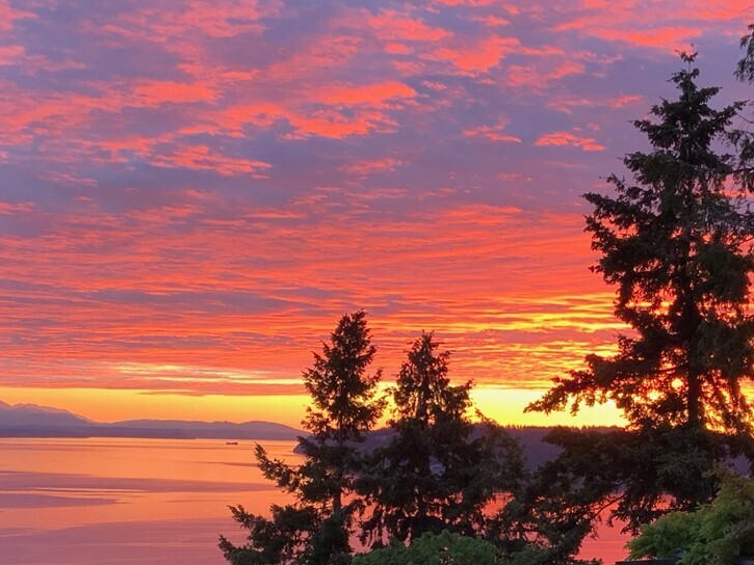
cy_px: 379
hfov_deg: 30.2
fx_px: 1394
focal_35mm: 64
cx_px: 432
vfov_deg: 22.8
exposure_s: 1/81
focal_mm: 3
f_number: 1.8
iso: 64
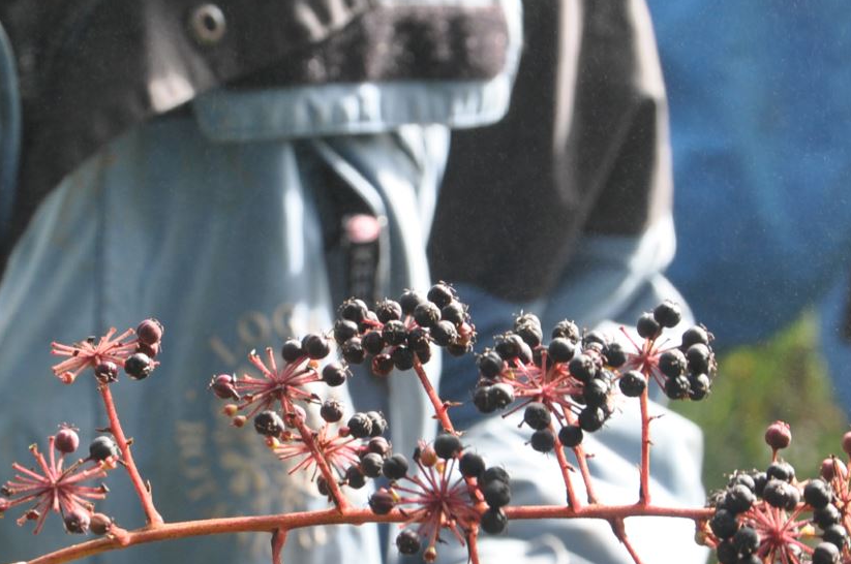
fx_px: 4390
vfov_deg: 7.4
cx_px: 400
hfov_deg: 11.1
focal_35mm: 186
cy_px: 322
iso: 200
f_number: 8
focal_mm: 48
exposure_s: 1/60
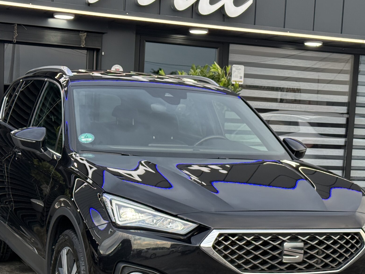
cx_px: 171
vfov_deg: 18.5
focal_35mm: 79
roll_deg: -4.8
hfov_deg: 24.7
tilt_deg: -2.8
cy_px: 211
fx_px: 833
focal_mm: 6.76
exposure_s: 1/225
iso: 160
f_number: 1.78
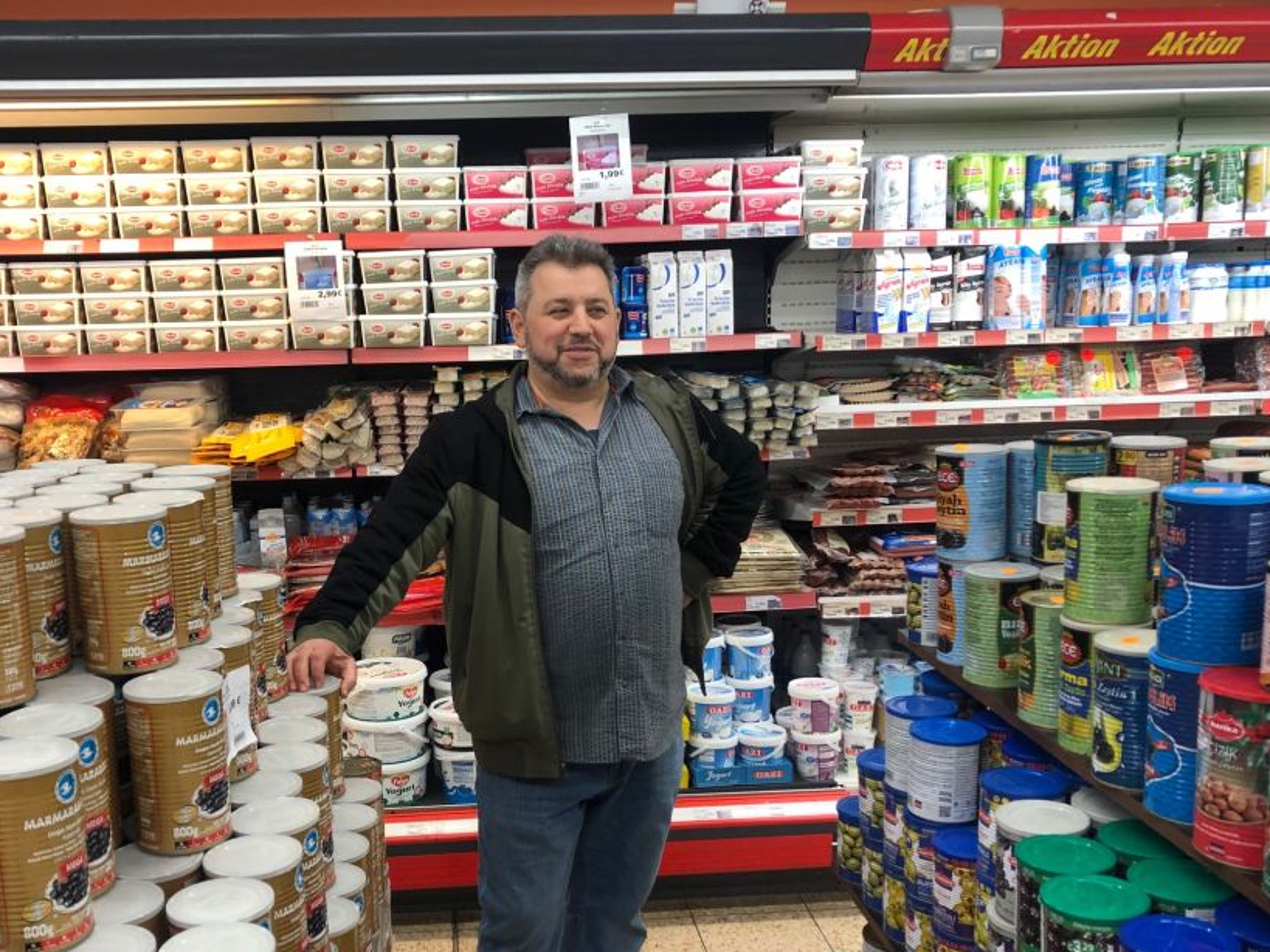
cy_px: 557
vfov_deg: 40.6
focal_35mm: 35
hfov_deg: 52.4
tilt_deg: -10.0
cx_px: 526
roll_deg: +1.3
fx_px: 1284
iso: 32
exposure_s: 1/33
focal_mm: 4
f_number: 1.8
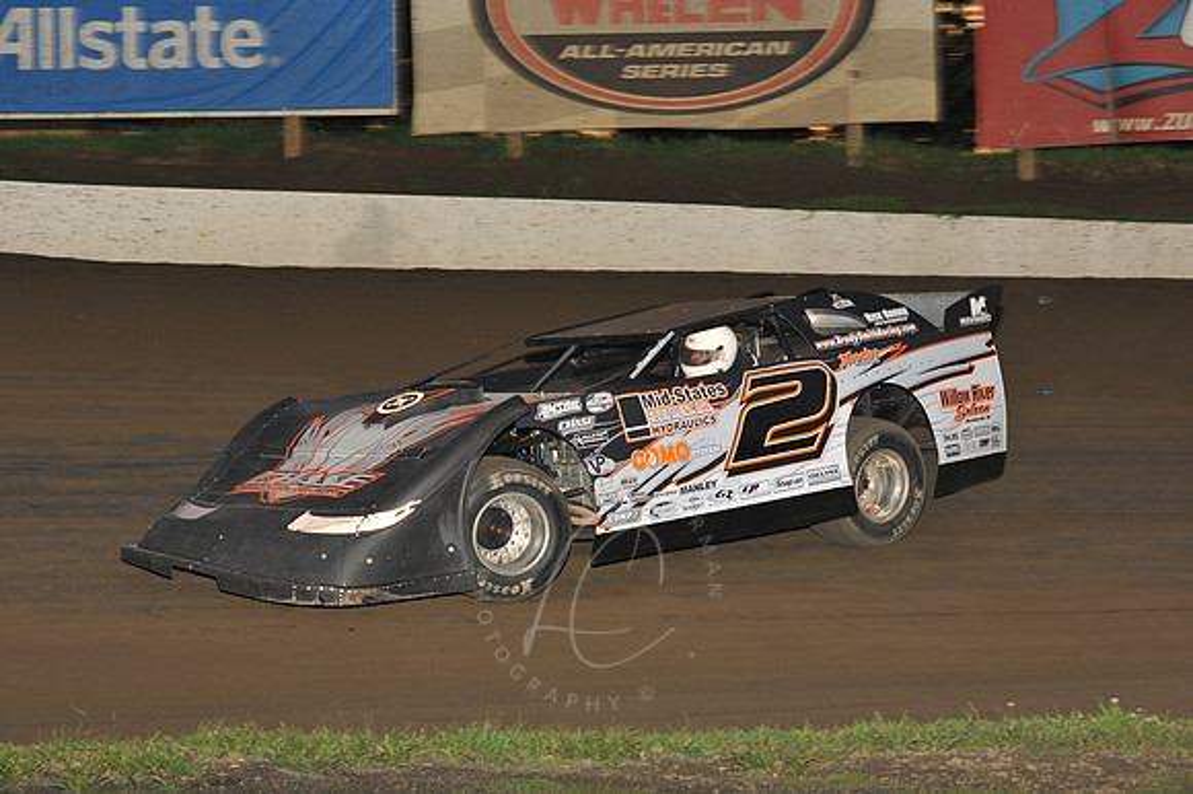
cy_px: 397
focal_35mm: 100
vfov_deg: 13.7
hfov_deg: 20.4
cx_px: 596
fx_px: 3312
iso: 1000
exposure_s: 1/320
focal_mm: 100
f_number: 7.1
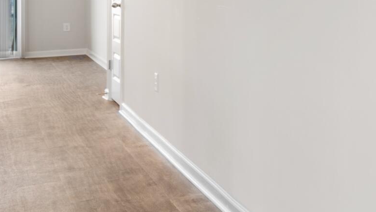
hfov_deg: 26.5
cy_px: -15
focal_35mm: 61
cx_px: 541
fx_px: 608
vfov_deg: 19.0
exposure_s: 1/3
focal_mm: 10
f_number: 8
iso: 100
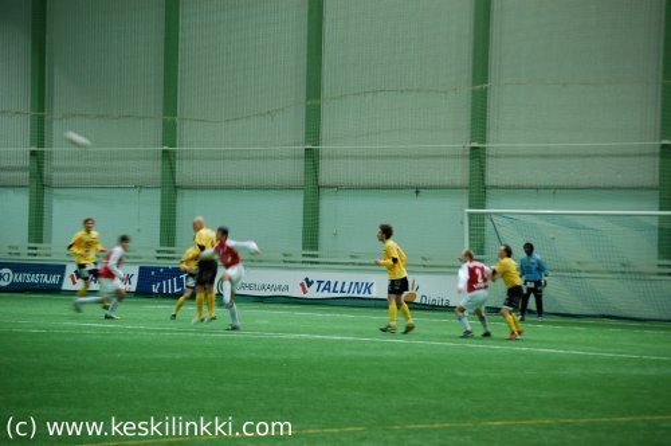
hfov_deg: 16.1
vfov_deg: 10.7
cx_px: 336
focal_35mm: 128
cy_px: 223
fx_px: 2373
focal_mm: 85
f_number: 4.8
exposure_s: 1/40
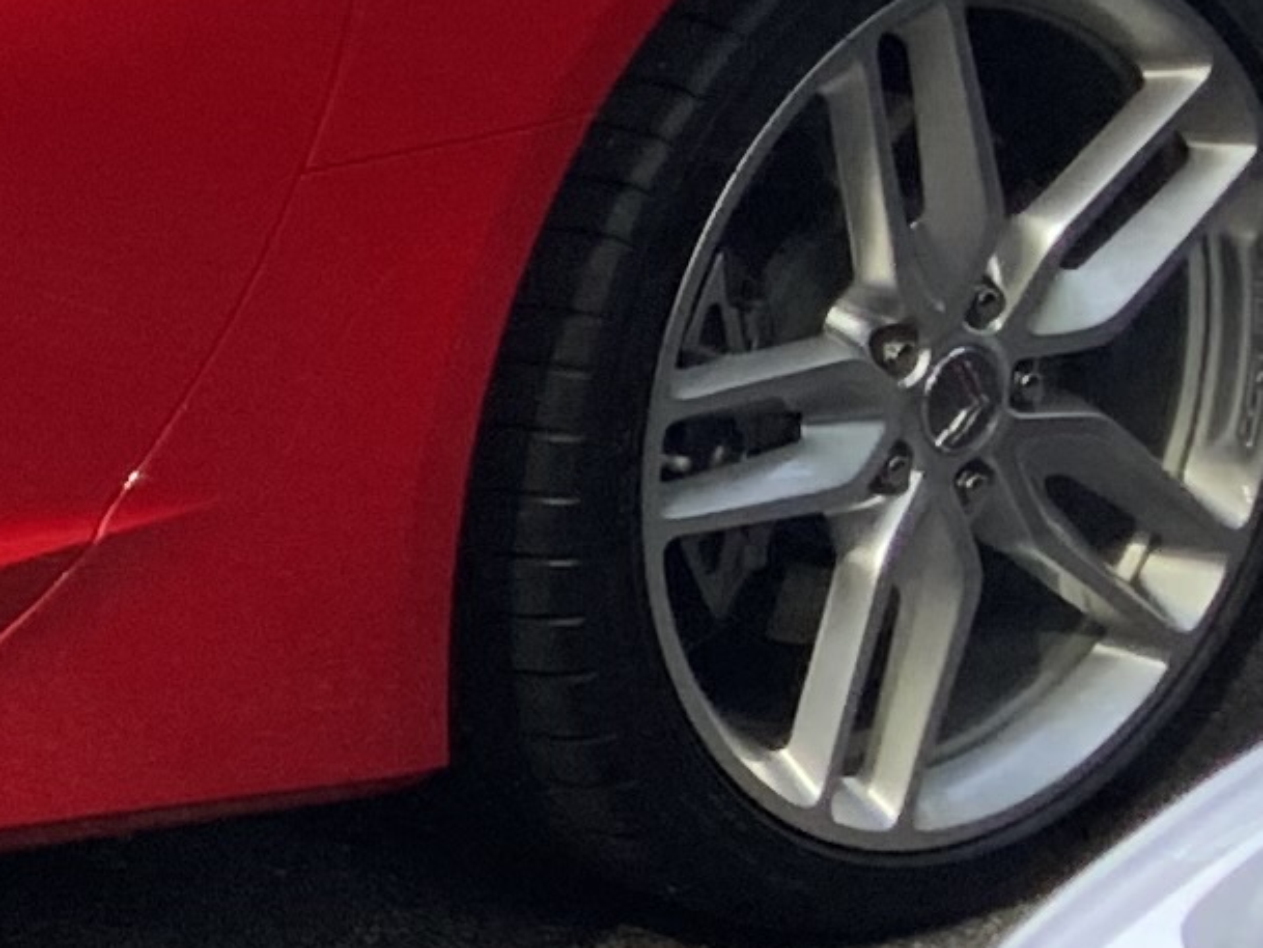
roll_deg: -4.5
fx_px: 7007
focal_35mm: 192
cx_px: -2304
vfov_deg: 7.7
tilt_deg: -6.5
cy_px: -68
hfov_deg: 8.8
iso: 25
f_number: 1.8
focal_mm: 3
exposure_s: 1/122
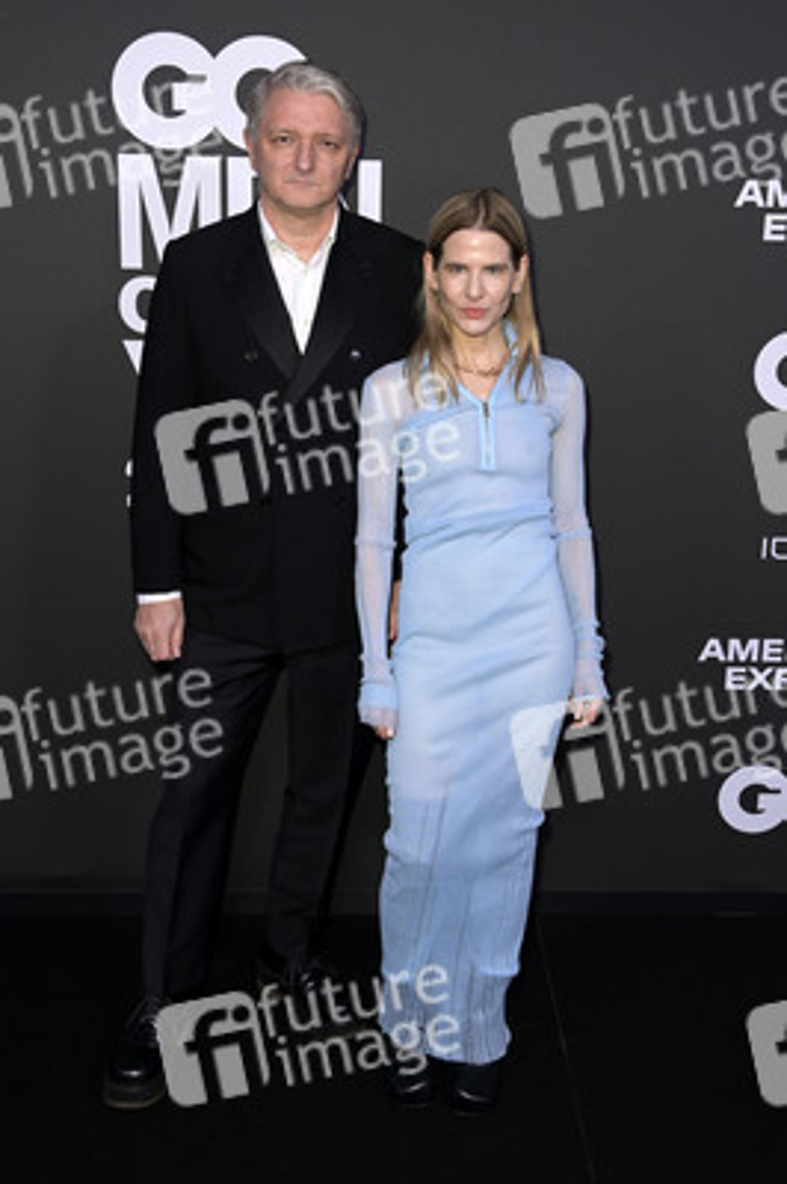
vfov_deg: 53.2
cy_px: 592
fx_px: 1182
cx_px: 394
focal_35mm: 36
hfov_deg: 36.8
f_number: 5.6
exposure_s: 1/250
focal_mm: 36
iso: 1000
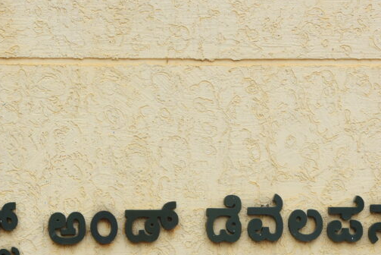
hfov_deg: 12.2
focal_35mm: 168
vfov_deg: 8.1
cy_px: 271
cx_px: 139
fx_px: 1779
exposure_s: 1/125
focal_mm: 55
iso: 250
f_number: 8
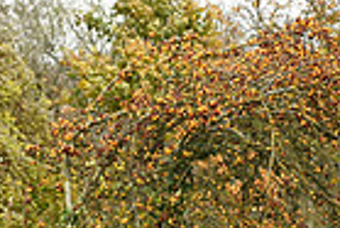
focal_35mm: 333
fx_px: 3148
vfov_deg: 4.1
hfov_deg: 6.0
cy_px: 338
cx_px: 680
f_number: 5.6
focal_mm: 80
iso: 2800
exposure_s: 1/1250
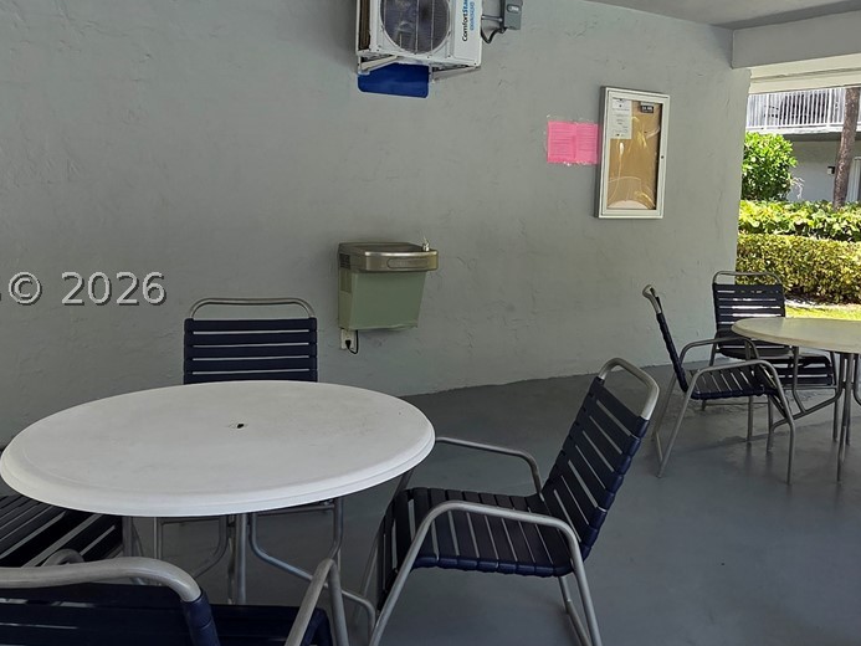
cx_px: 547
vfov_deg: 46.7
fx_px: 746
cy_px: 288
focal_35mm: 30
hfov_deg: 59.1
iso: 50
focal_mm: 2.2
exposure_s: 1/355
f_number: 2.2
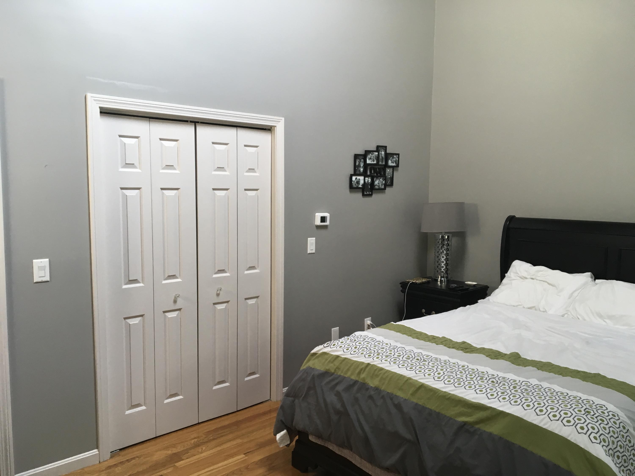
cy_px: 238
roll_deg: -1.3
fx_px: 532
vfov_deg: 48.2
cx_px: 318
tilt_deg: -3.6
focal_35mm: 29
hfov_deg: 61.7
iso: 25
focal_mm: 4.15
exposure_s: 1/30
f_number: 2.2
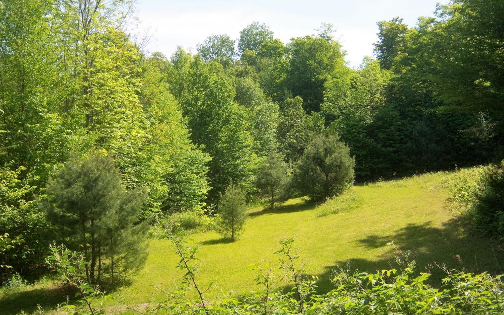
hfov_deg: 50.4
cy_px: 188
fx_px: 536
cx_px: 247
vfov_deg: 32.7
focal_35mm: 39
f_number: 2.8
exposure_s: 1/1000
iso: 80
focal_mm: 7.5
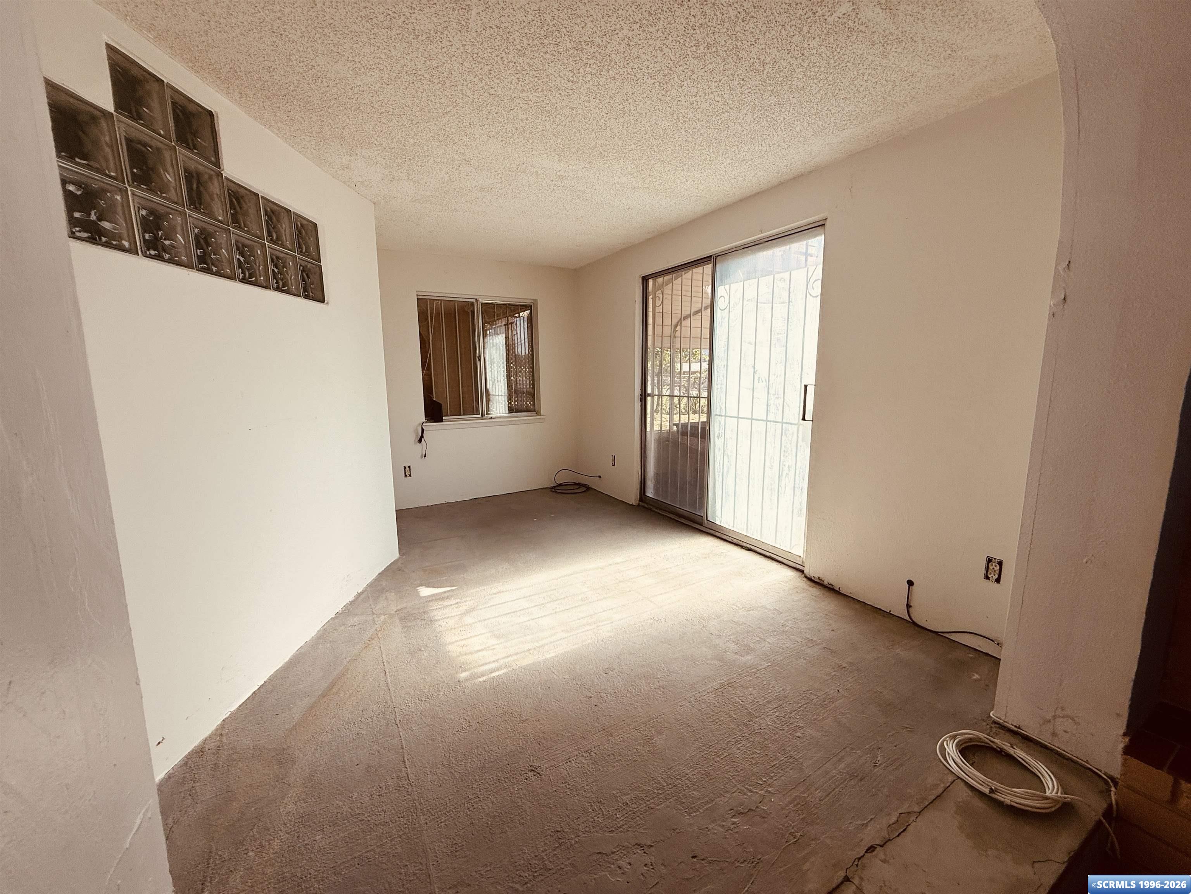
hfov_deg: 102.1
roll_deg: +0.7
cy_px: 447
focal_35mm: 14
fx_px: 482
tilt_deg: -8.7
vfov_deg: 85.7
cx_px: 596
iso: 50
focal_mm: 2.22
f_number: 2.2
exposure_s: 1/359
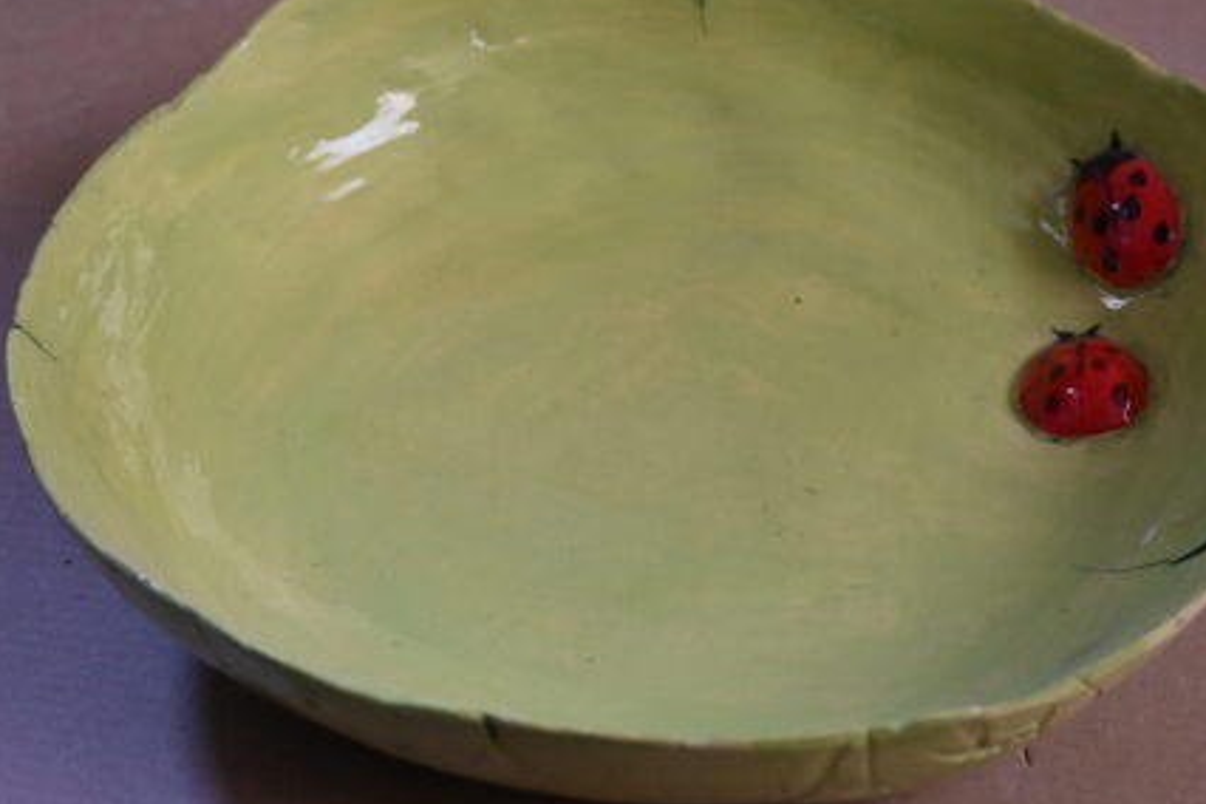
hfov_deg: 34.3
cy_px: 340
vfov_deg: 23.3
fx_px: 1949
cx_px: 672
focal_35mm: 58
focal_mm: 24.5
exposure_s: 1/40
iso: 720
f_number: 4.2
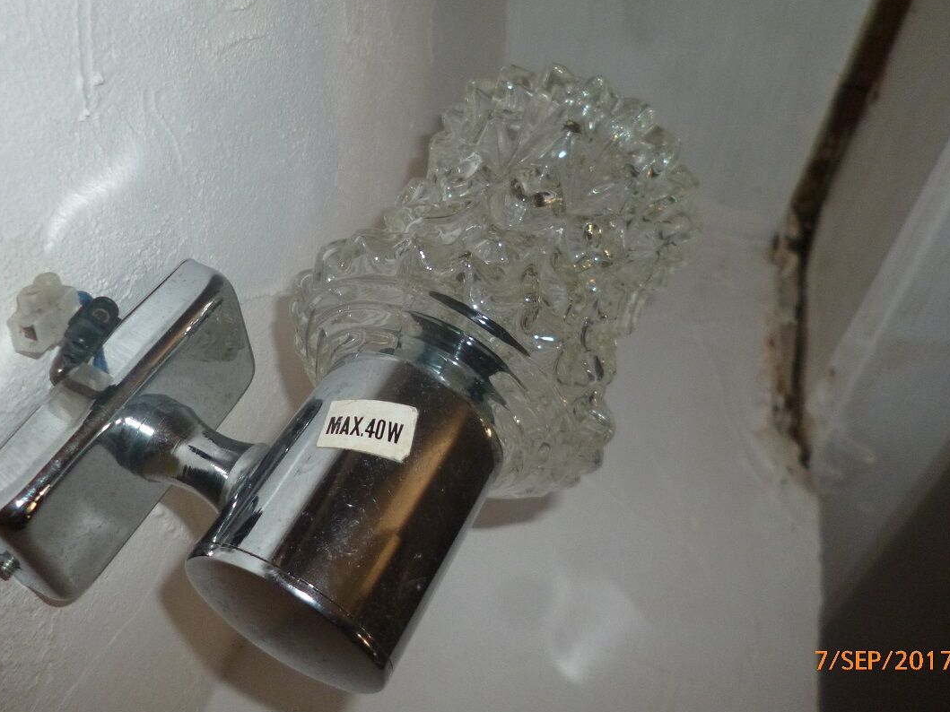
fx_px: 796
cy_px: 317
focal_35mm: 29
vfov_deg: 48.1
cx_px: 452
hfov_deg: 61.6
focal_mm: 4.3
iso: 160
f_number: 2.5
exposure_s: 1/60
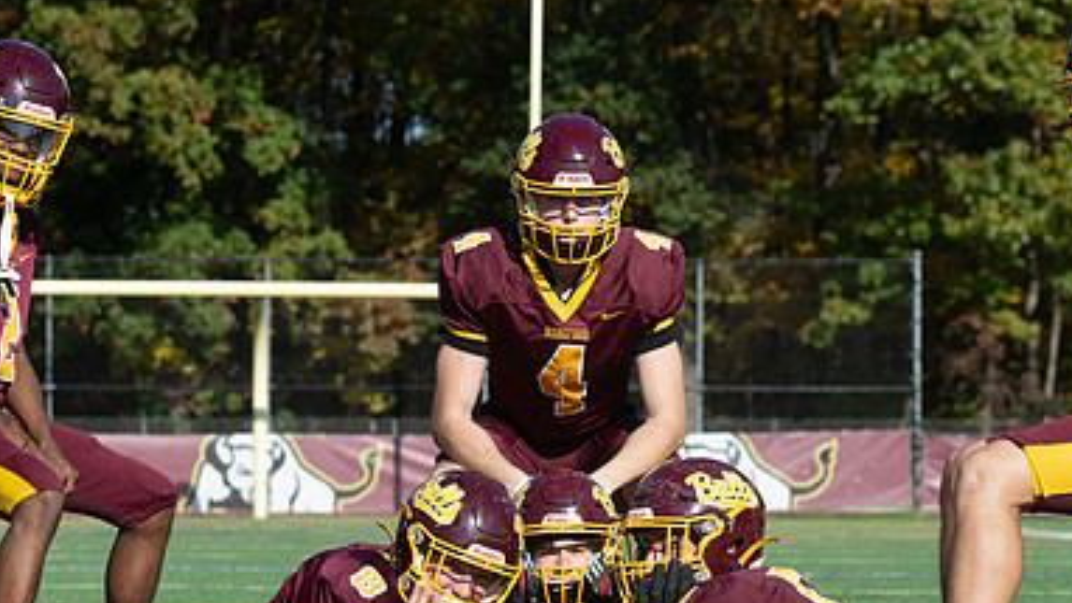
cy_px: 482
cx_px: 612
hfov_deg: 12.3
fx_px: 4975
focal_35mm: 175
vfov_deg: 6.9
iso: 200
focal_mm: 84
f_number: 4.5
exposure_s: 1/1600
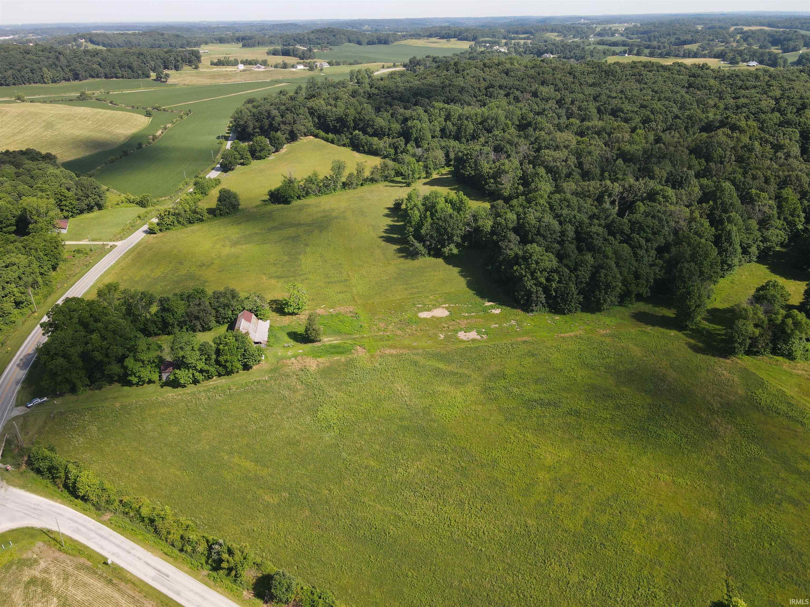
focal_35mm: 24
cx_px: 405
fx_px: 562
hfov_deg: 71.6
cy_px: 304
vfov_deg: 56.8
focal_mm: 4.5
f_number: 2.8
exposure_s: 1/400
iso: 100
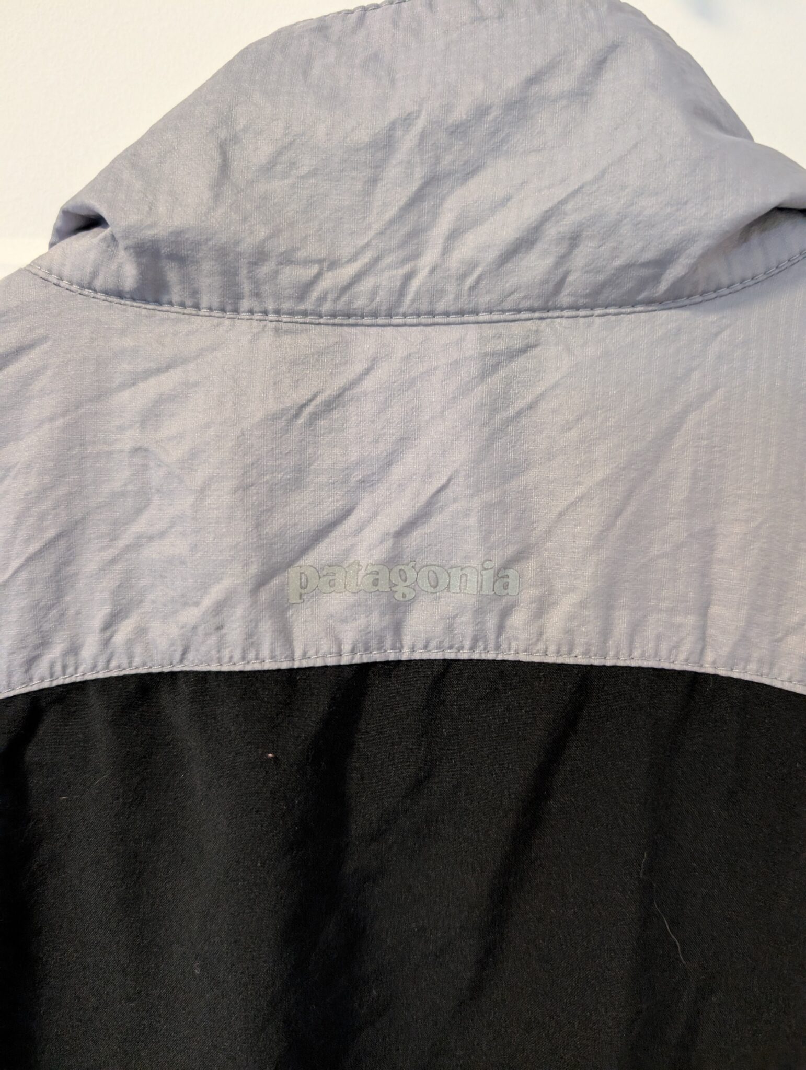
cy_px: 535
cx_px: 403
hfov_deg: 56.9
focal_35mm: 24
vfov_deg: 71.5
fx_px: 743
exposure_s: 1/120
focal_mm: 6.9
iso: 1319
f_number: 1.68
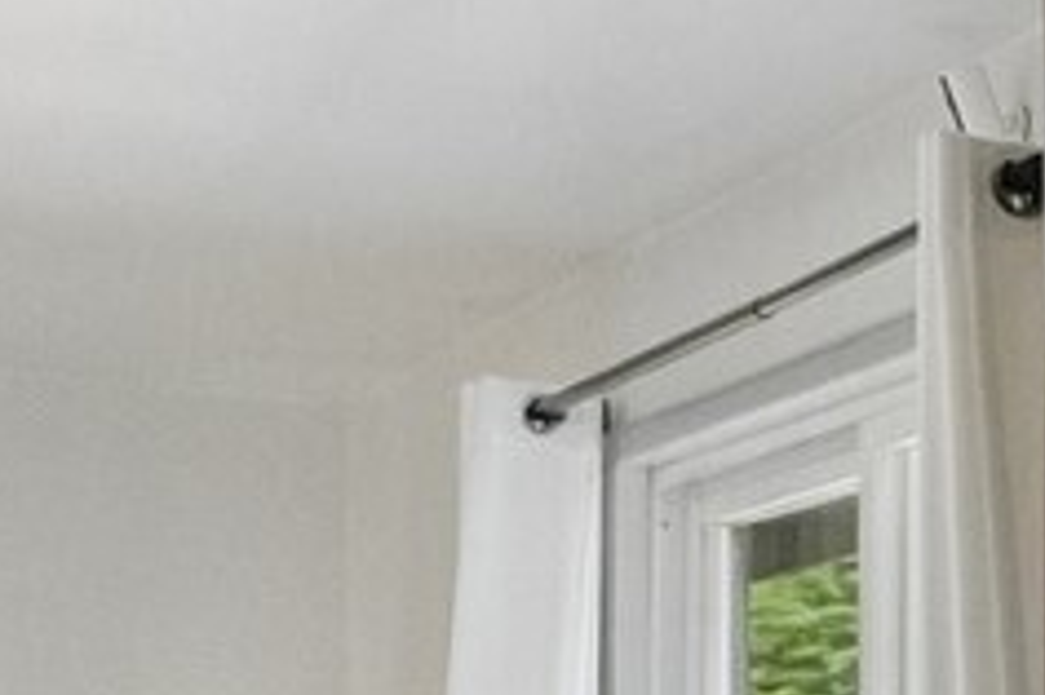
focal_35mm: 108
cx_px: 2318
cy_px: 874
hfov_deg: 14.4
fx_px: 3133
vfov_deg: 12.3
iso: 800
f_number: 9
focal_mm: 10
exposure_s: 1/30
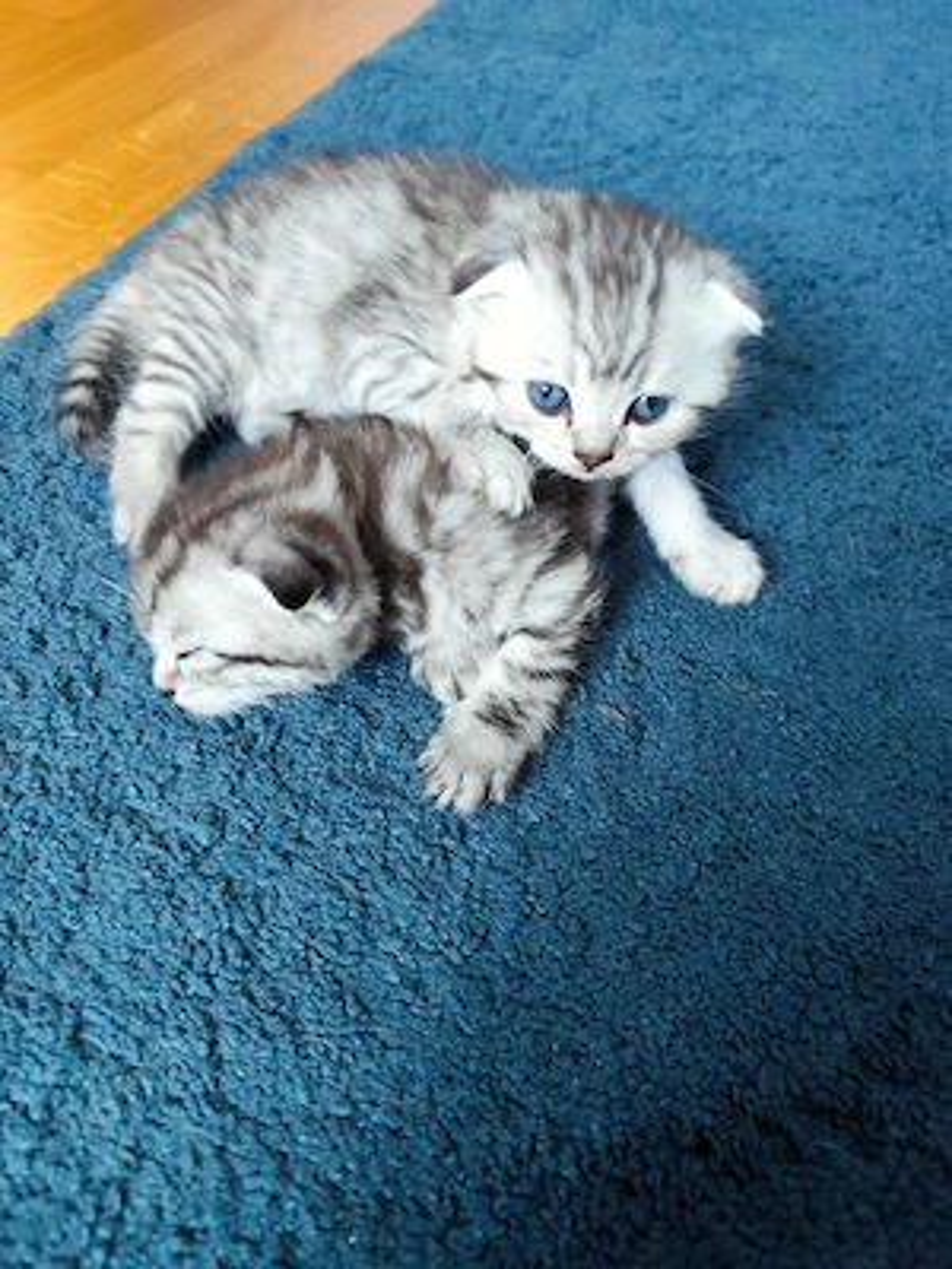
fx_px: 843
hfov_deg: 58.9
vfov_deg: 73.9
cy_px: 634
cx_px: 476
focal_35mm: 23
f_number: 1.65
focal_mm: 6.14
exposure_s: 1/20
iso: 1600
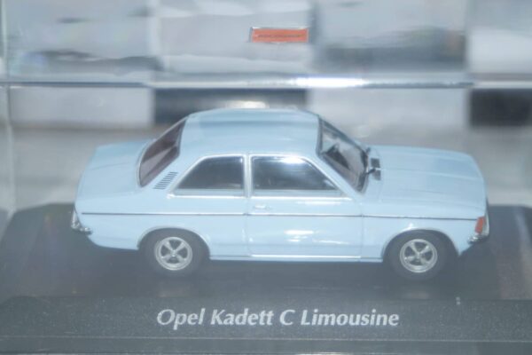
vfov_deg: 15.2
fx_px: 1330
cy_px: 178
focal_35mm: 90
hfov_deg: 22.6
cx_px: 266
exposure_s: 1/125
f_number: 5.6
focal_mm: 60
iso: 320
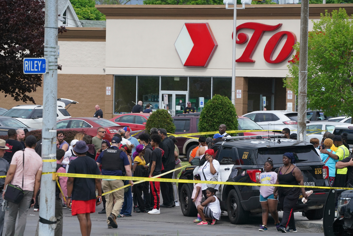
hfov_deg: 7.1
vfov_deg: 4.7
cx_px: 176
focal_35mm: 291
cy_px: 118
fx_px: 2853
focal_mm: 291
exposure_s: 1/1600
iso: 1600
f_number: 11
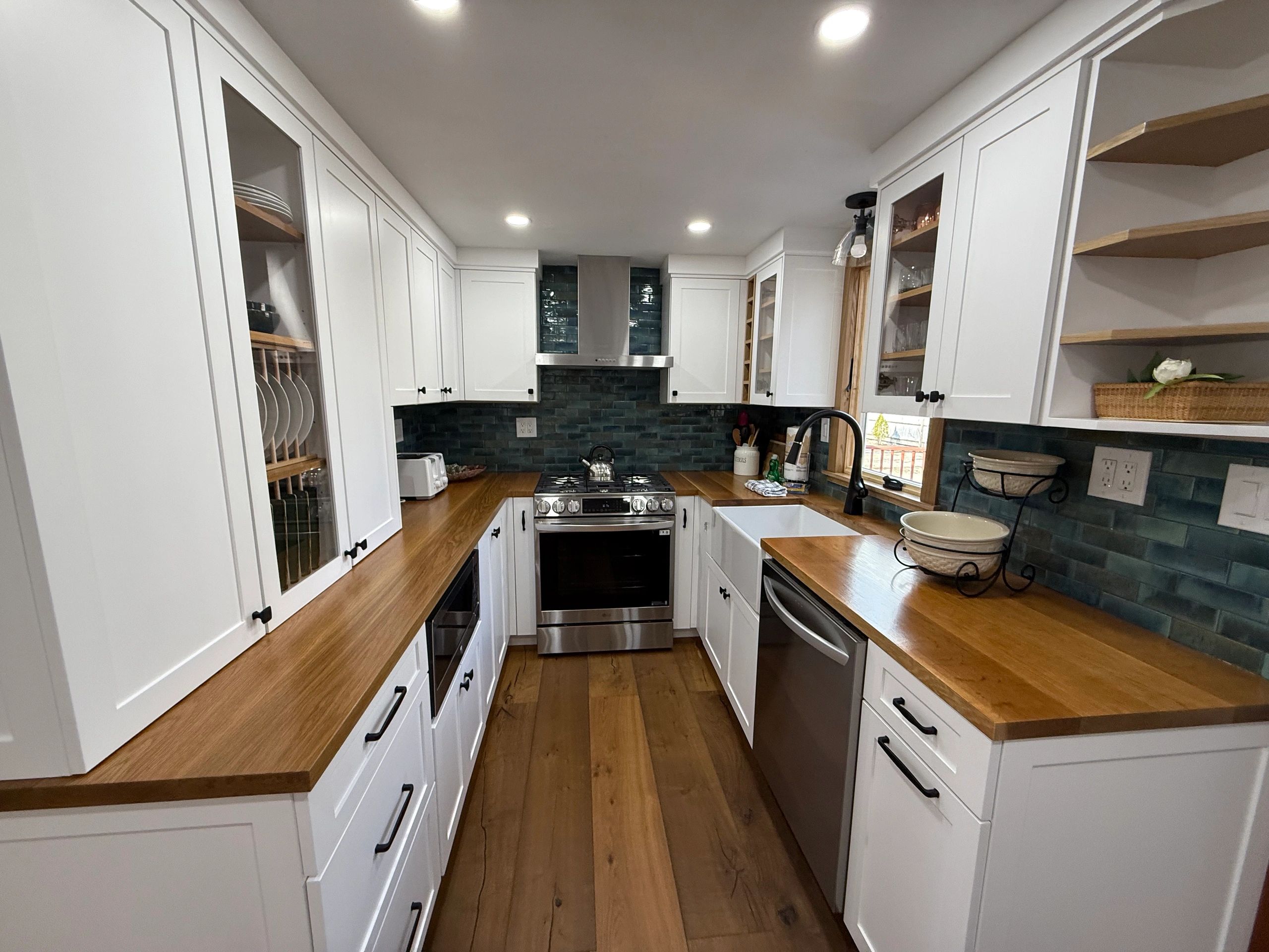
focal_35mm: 14
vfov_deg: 85.7
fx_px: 513
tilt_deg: -9.7
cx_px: 634
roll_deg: -0.4
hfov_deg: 102.1
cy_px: 476
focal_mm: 2.22
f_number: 2.2
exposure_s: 1/120
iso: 160
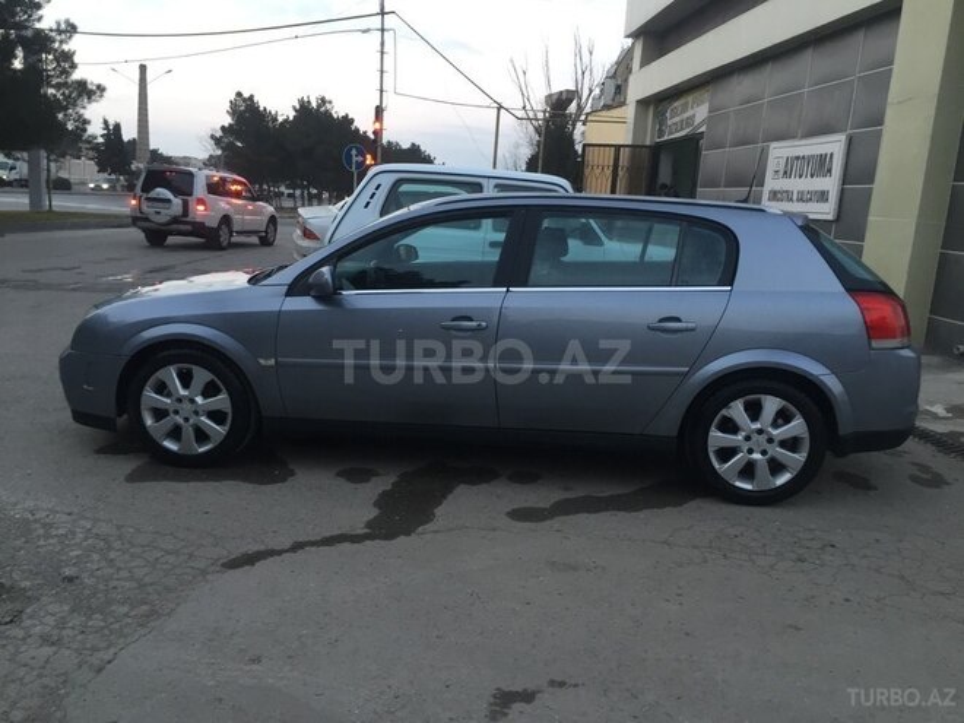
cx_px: 482
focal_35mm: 29
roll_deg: -3.1
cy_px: 362
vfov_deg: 48.2
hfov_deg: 61.7
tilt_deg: -11.6
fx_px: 808
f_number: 2.2
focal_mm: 4.15
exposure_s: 1/33
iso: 80
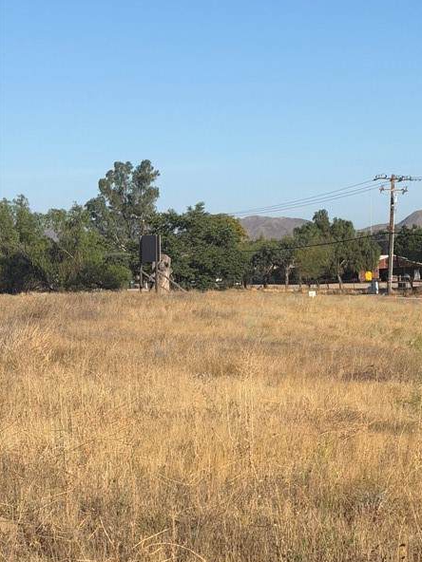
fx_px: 1349
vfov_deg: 23.5
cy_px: 327
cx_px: 363
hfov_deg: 17.6
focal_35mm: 83
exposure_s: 1/6024
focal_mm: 6.76
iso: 64
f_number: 1.78
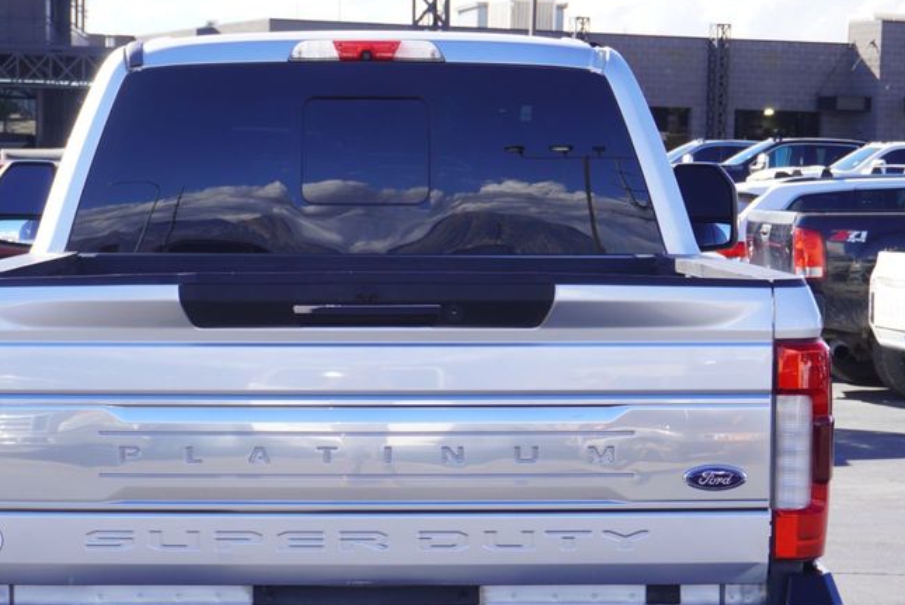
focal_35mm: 100
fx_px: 2515
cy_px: 463
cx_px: 379
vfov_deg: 13.7
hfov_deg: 20.4
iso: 100
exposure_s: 1/100
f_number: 7.1
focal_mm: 42
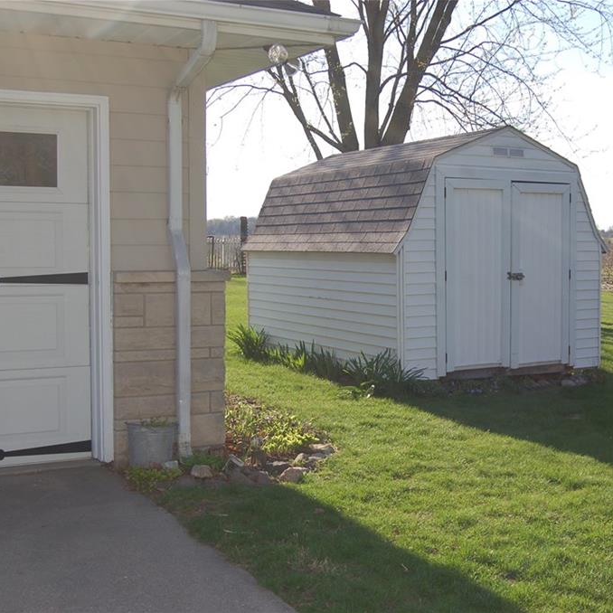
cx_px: 389
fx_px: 1002
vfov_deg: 34.0
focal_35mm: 50
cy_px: 306
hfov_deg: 33.8
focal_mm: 26
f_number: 5.6
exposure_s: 1/500
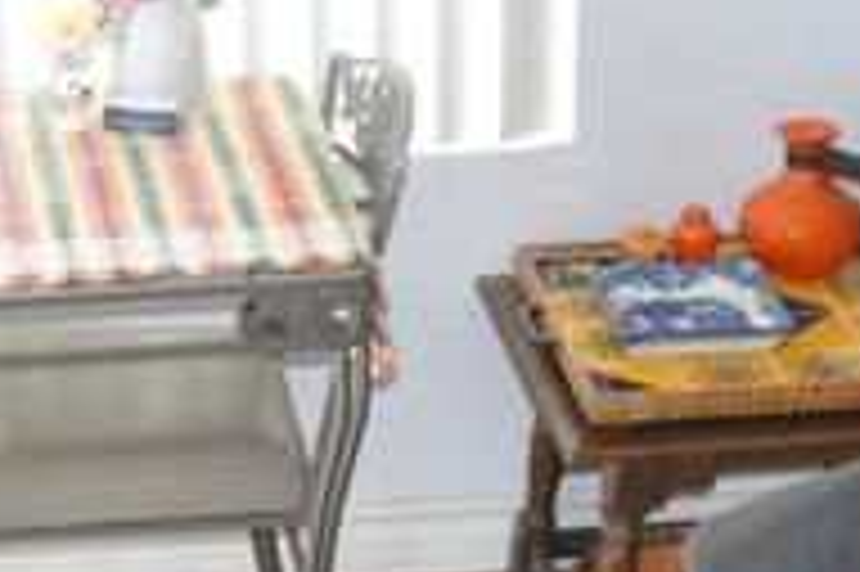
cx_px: 68
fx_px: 3461
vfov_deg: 9.4
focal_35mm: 145
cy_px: 509
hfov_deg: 14.0
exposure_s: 1/200
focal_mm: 18
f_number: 7.1
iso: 3200
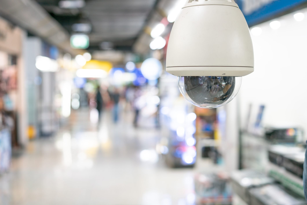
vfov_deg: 24.6
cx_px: 154
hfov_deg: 36.2
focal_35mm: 55
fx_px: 469
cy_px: 102
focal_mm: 55
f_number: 2.8
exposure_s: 1/80
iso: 200
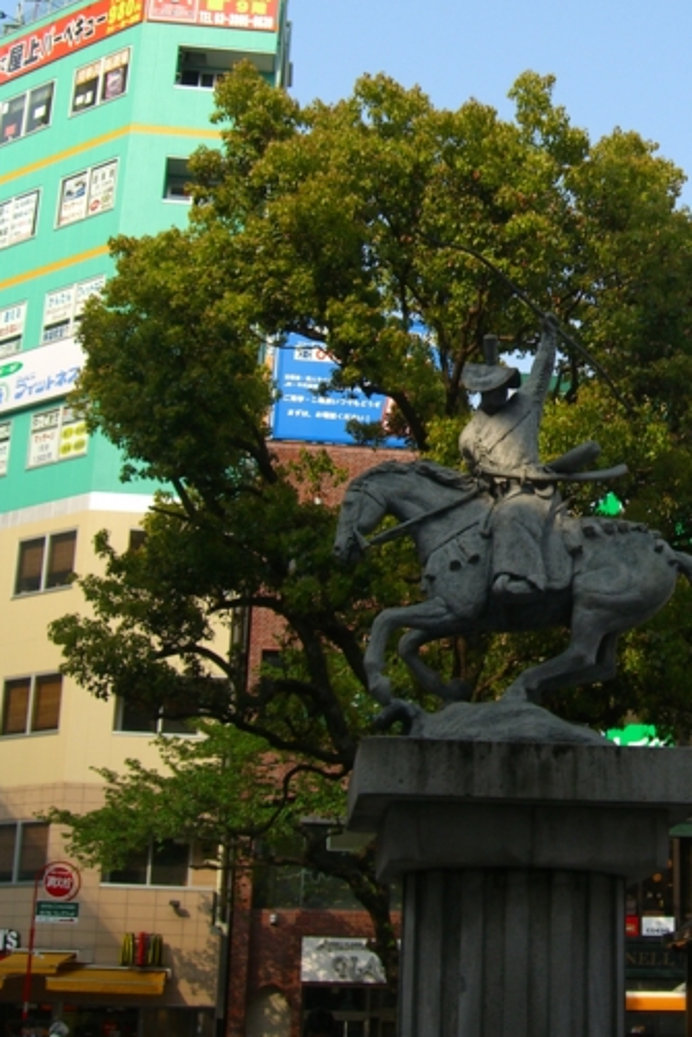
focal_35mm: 63
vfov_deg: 31.8
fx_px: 1815
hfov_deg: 21.2
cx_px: 605
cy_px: 399
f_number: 4
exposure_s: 1/320
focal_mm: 7.9
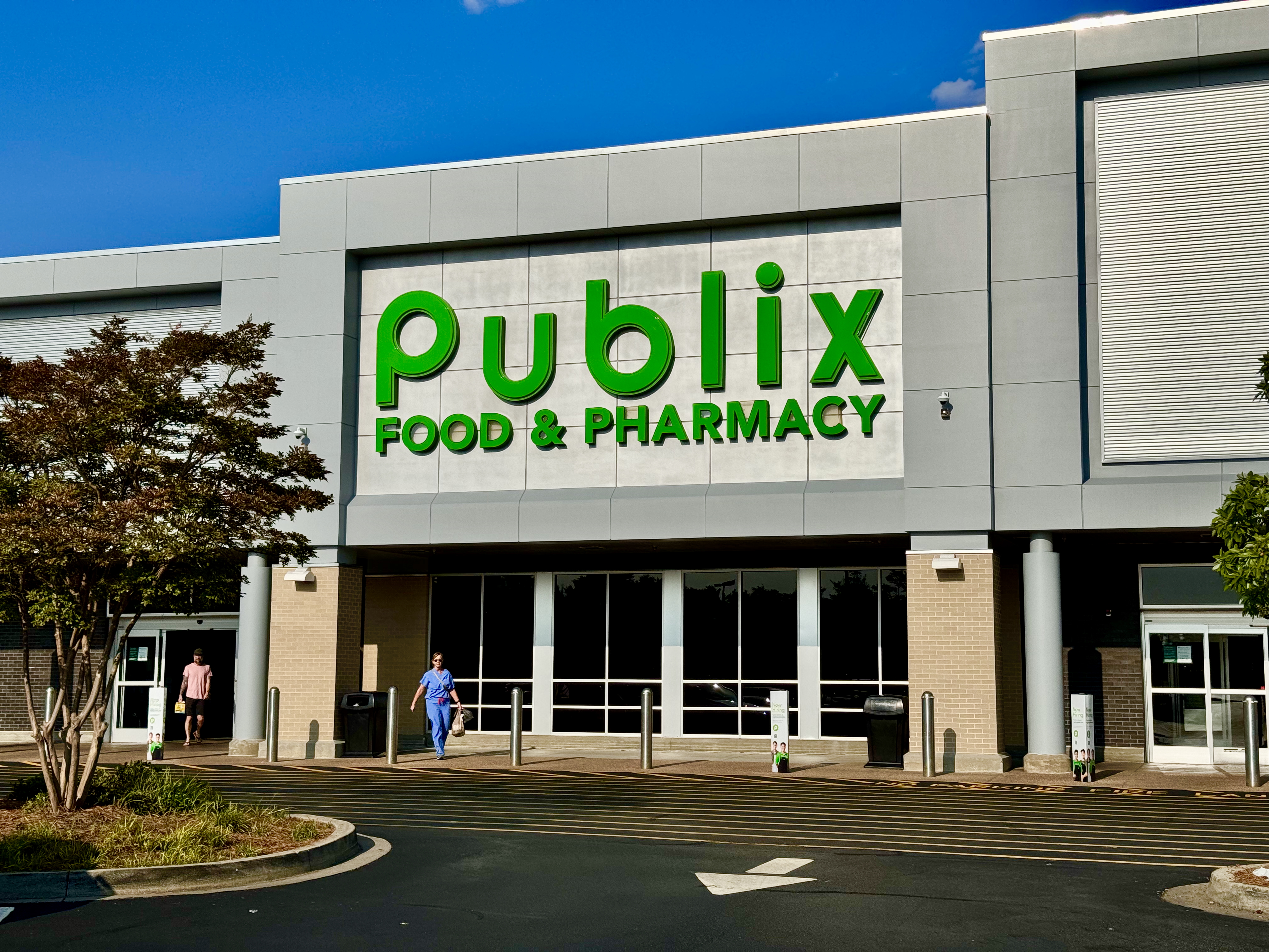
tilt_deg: +7.0
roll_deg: +1.0
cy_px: 476
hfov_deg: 39.7
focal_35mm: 48
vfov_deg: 30.3
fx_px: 1760
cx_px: 634
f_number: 1.78
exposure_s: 1/12500
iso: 80
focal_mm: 6.76
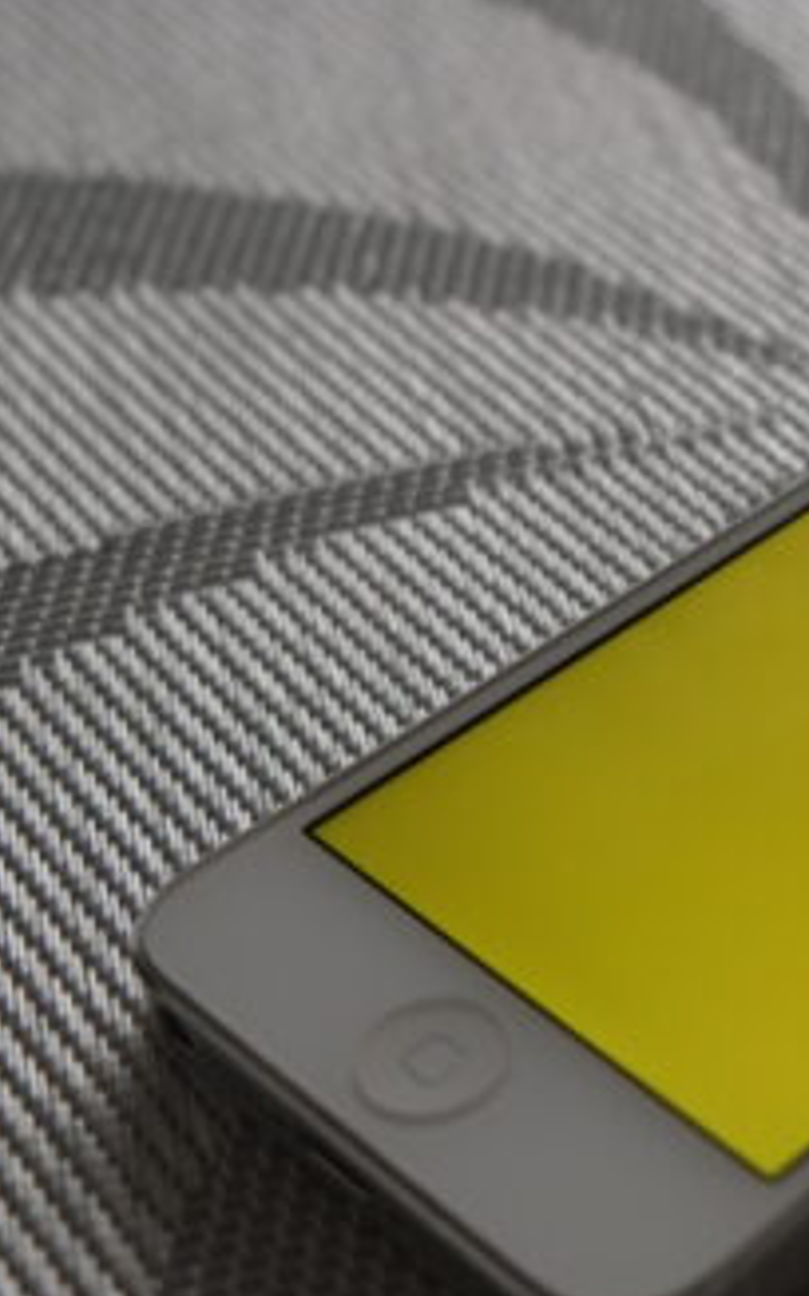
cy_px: 618
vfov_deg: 26.2
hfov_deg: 15.6
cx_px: 1083
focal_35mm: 79
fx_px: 2791
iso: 200
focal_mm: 22.3
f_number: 3.2
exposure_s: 1/70
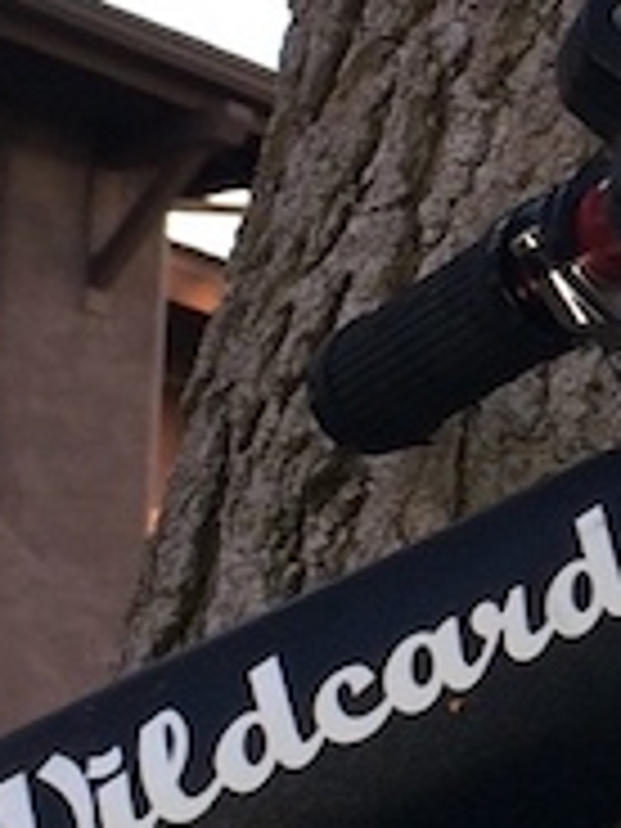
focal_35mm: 161
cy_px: 310
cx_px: 1022
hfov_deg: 8.9
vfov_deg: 12.3
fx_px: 3851
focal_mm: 4.15
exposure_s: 1/60
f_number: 2.2
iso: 50
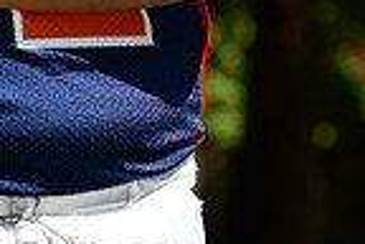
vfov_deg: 2.2
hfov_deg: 3.3
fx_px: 6418
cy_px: -290
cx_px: -37
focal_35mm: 633
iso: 400
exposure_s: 1/2500
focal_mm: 105
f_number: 4.5
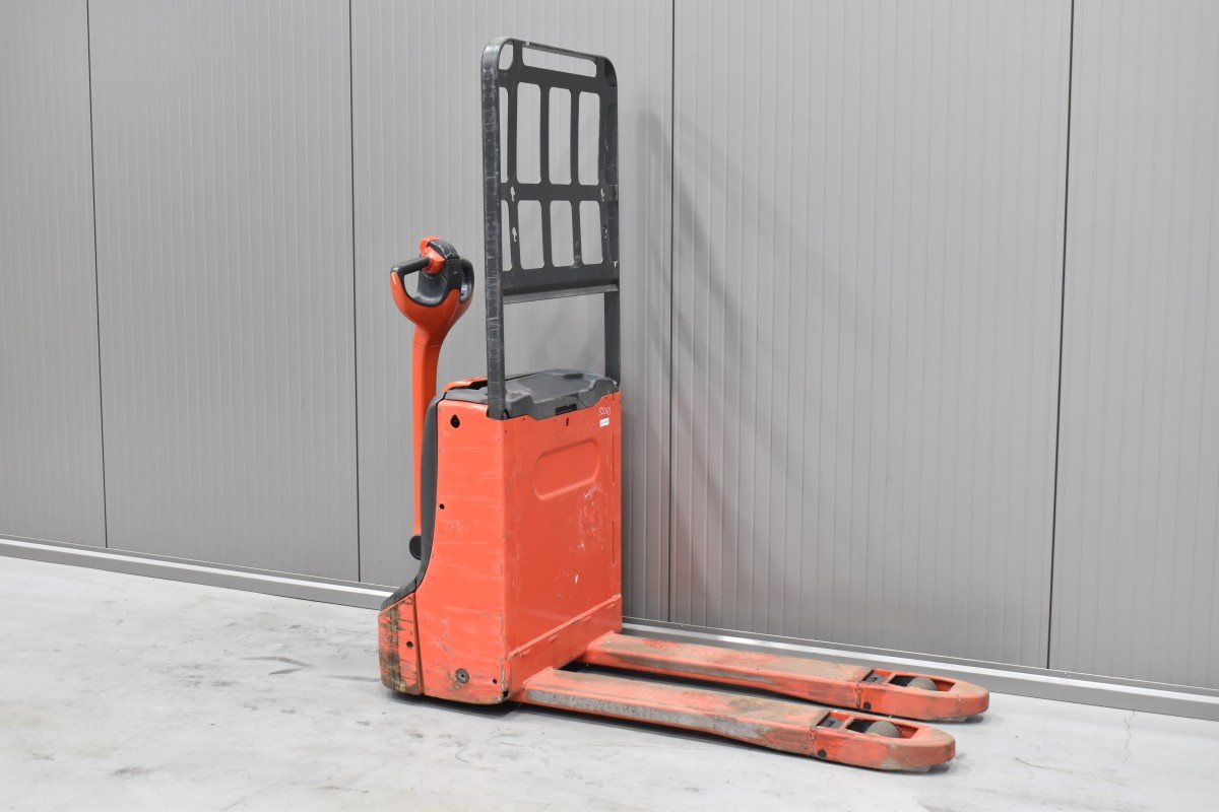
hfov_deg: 45.0
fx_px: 1473
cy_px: 406
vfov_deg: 30.8
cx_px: 610
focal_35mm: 44
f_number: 5.6
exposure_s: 1/25
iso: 1600
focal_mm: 29
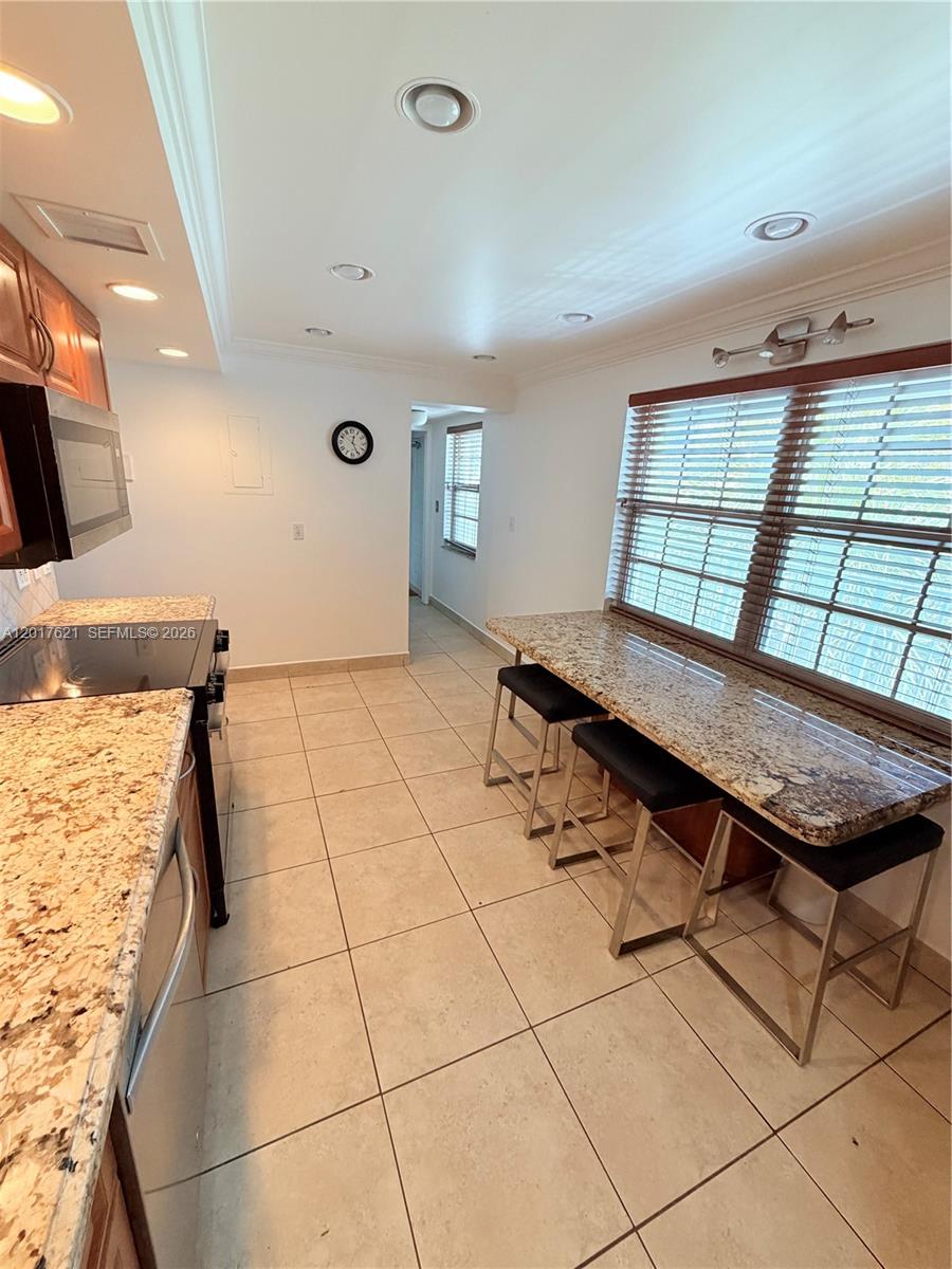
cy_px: 634
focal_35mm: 14
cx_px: 476
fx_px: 513
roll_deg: -2.9
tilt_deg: -17.6
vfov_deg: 102.1
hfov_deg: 85.7
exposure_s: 1/120
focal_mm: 2.22
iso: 200
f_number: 2.2
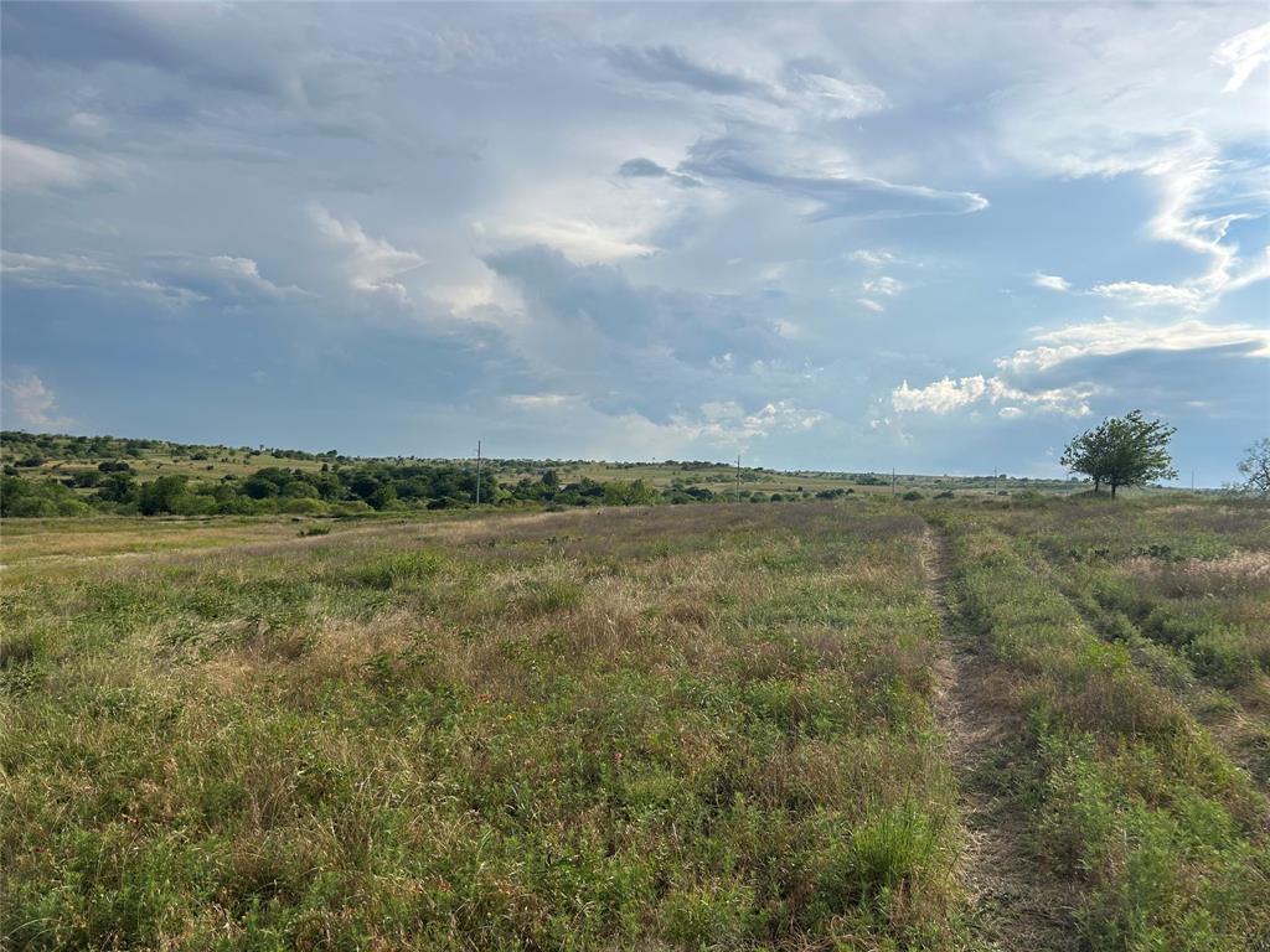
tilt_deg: +0.5
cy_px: 476
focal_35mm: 26
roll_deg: -2.5
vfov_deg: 53.1
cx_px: 635
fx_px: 954
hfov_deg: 67.3
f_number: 1.5
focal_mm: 5.7
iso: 50
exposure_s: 1/6993
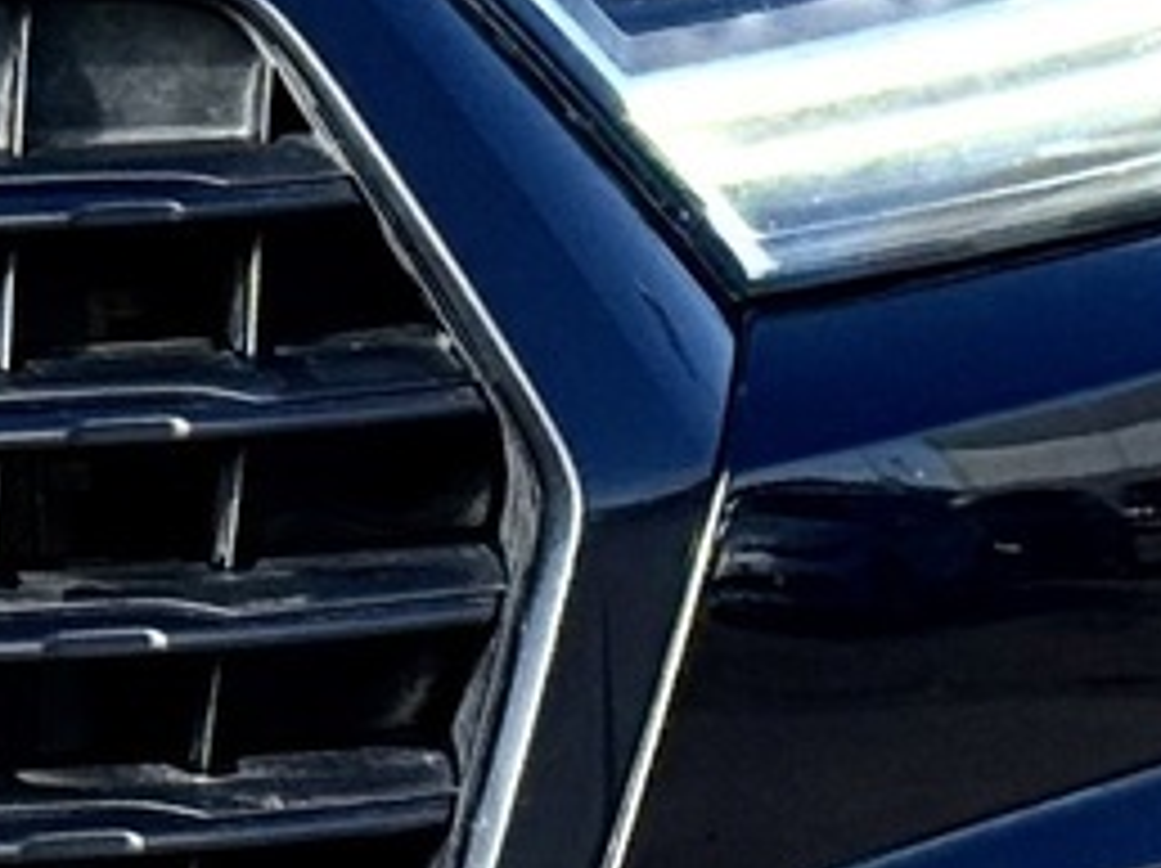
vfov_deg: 5.0
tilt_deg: -7.6
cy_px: 22
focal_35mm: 298
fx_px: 9985
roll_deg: +3.7
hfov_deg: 6.5
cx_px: -1094
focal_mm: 6.76
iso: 80
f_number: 1.78
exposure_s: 1/2762
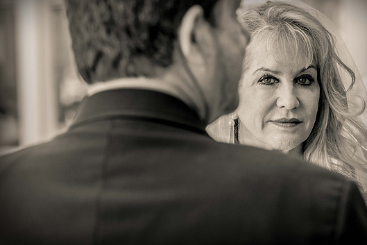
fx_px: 1519
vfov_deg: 9.2
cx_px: 162
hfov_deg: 13.8
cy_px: 139
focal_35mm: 149
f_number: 4.5
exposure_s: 1/800
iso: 800
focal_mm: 116
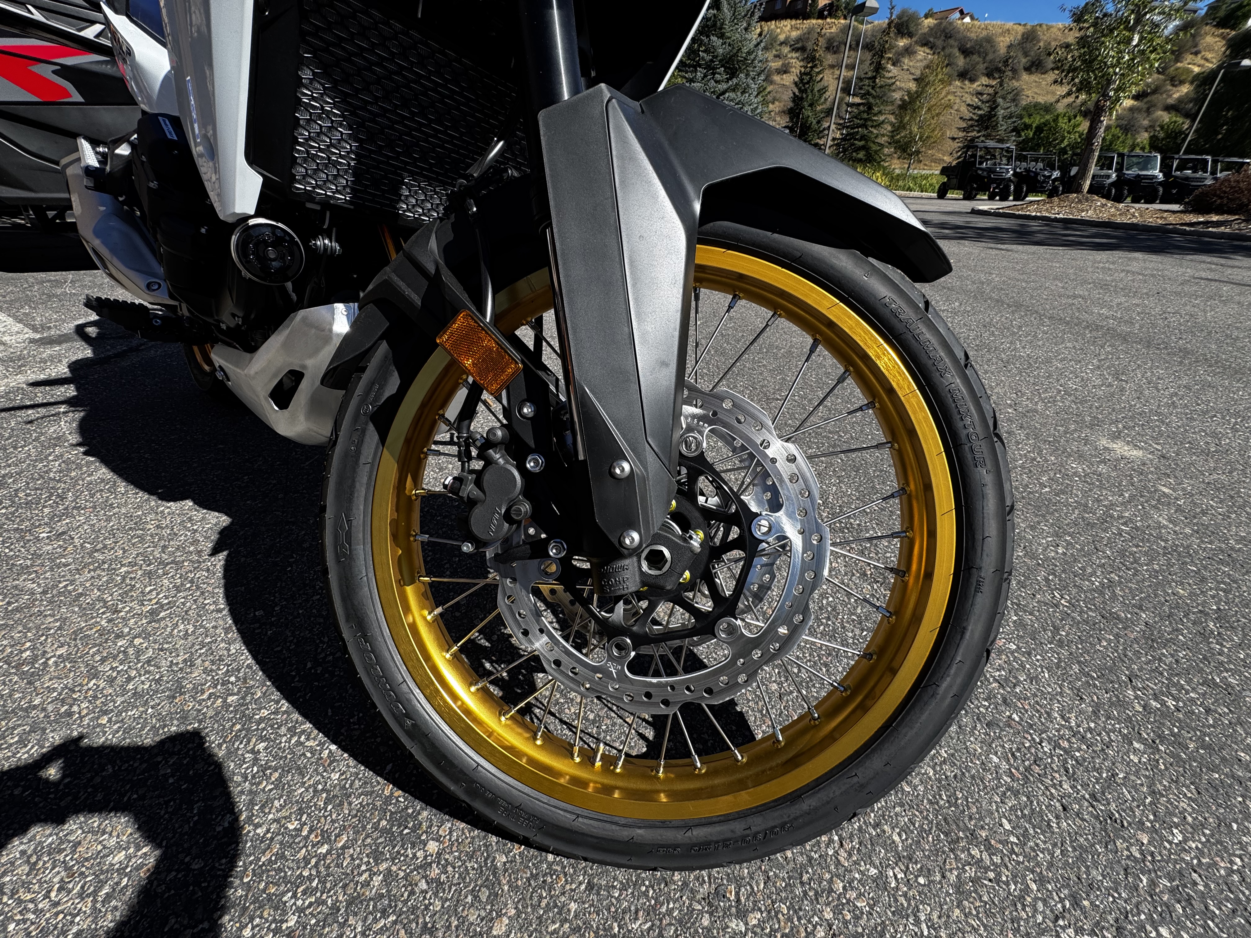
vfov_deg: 85.7
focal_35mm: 14
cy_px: 469
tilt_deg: -33.5
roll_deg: -1.3
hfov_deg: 102.1
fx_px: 506
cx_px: 626
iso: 40
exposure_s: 1/932
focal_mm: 2.22
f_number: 2.2
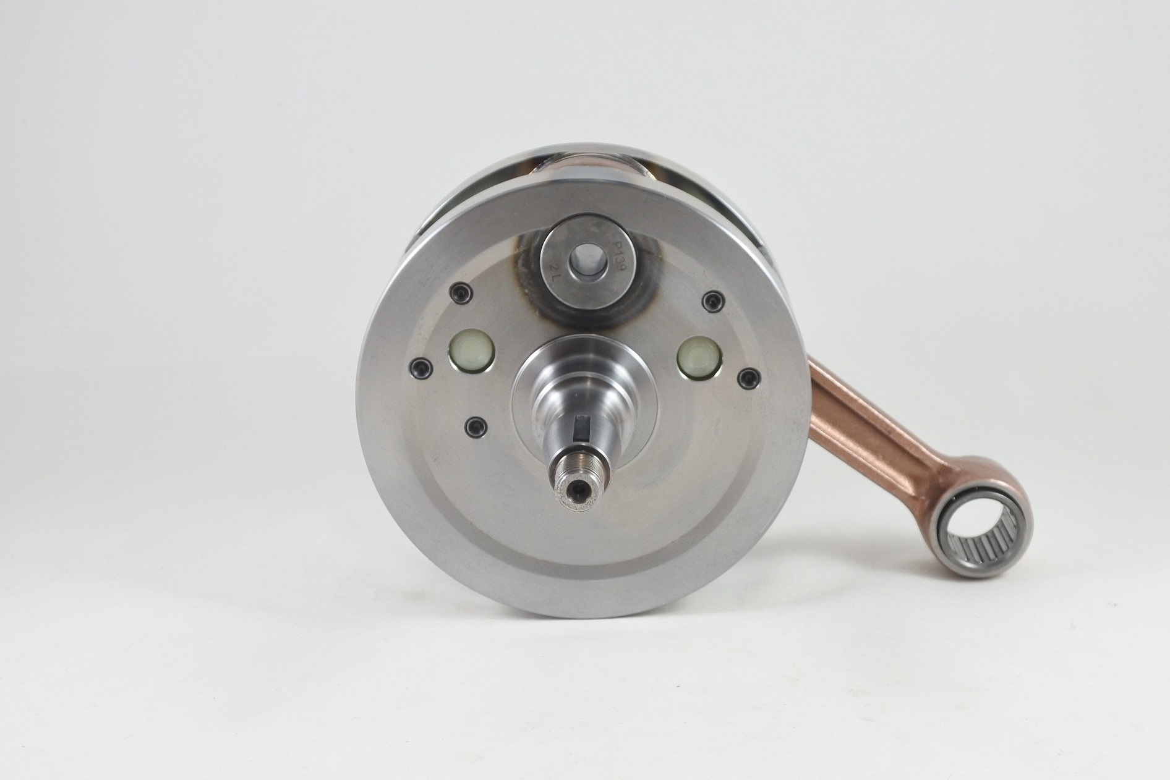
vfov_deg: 29.9
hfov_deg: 43.6
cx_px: 585
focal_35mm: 45
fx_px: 1463
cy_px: 390
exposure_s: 1/125
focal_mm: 16.8
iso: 560
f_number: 4.5
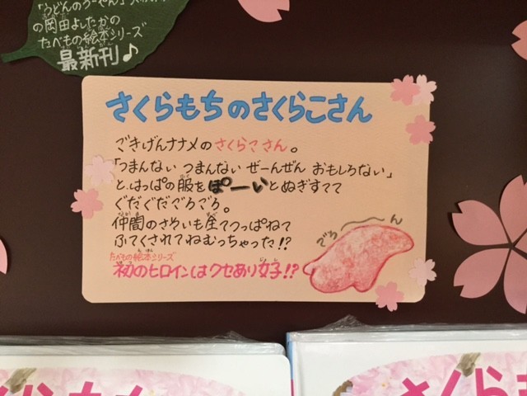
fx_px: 472
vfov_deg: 45.4
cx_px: 264
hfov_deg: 58.4
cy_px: 198
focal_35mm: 31
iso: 125
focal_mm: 3.3
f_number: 2.4
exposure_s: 1/30
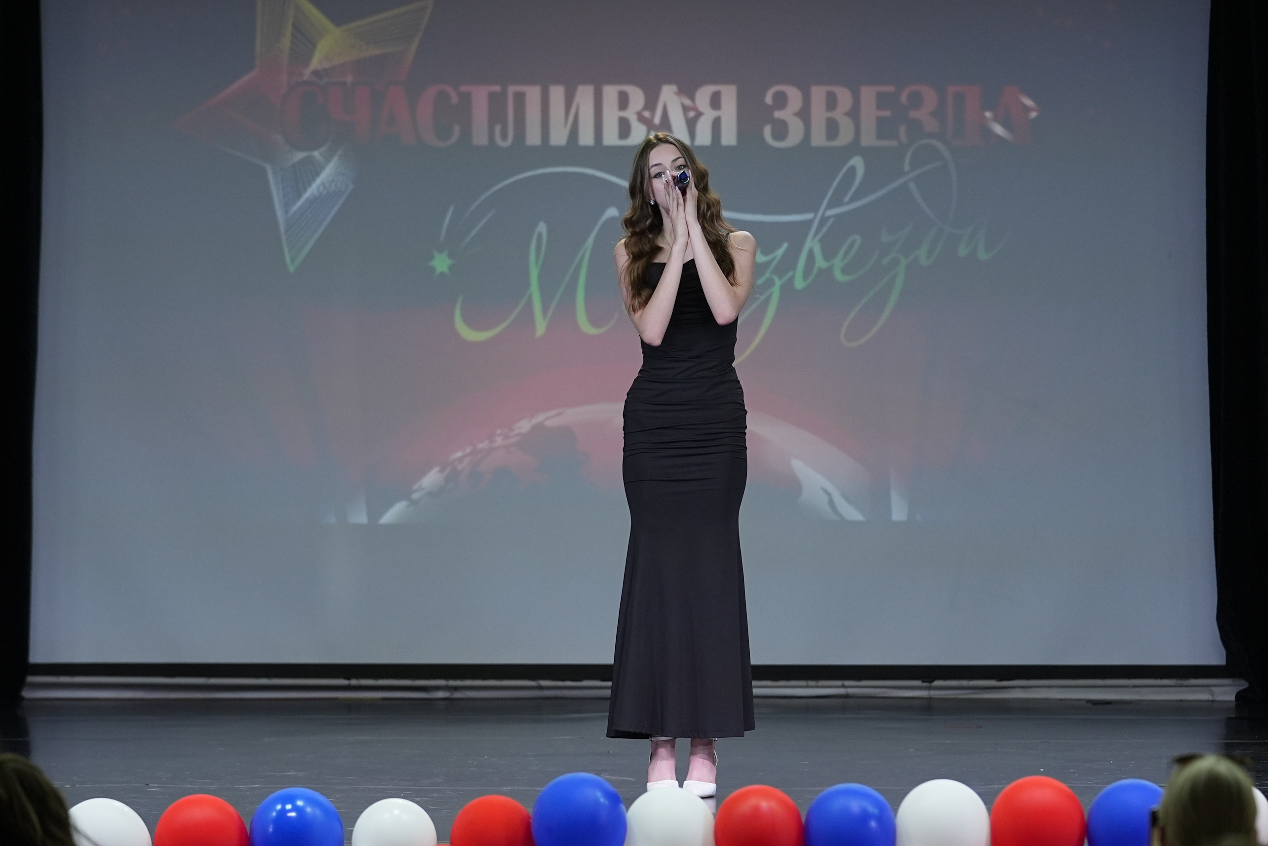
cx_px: 634
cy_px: 423
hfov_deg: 11.6
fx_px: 6234
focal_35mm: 177
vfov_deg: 7.8
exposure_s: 1/250
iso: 1250
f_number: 2.8
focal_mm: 118
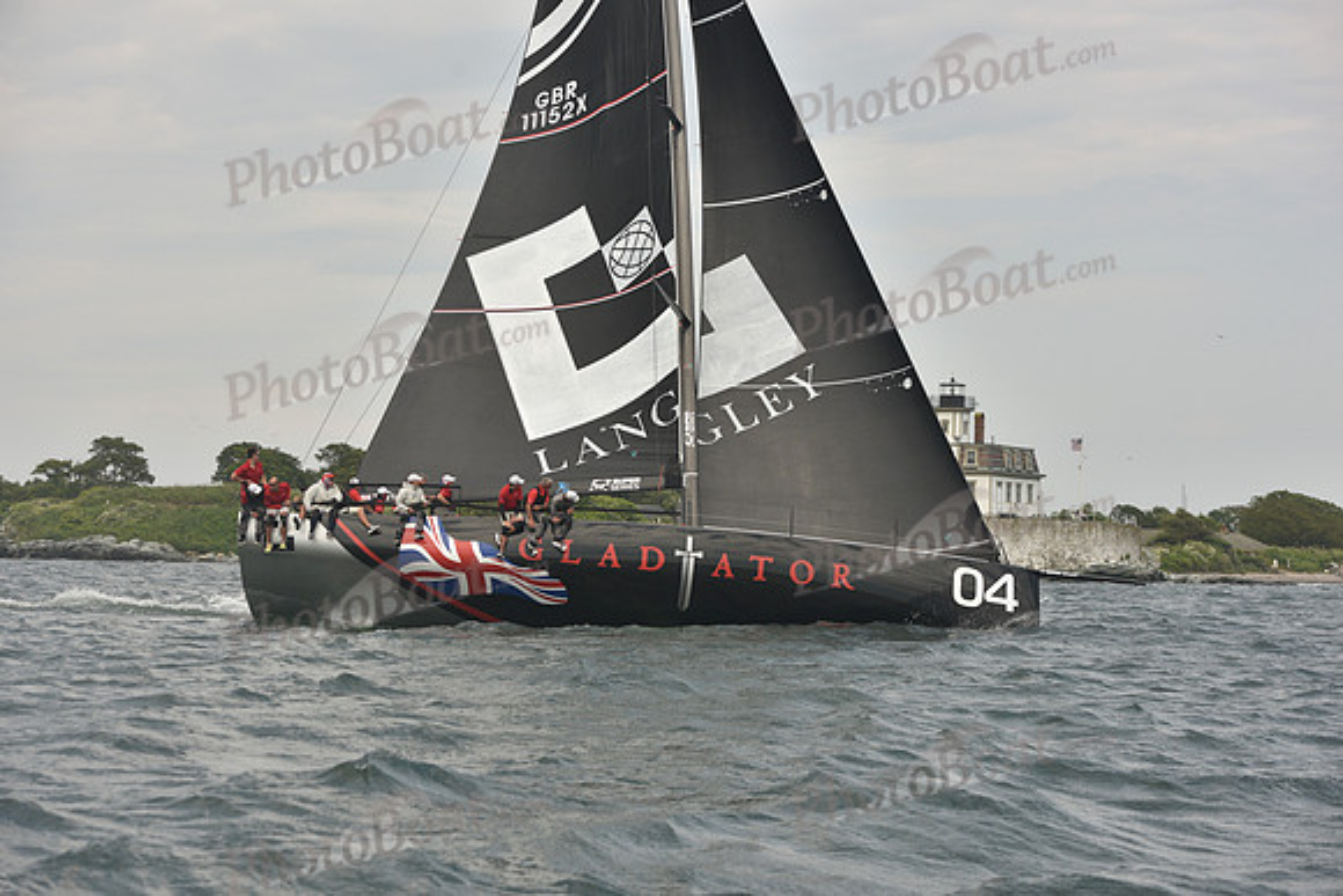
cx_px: 672
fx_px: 2612
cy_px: 448
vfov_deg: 19.5
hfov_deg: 28.8
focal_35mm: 70
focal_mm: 70
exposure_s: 1/640
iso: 250
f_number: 5.6
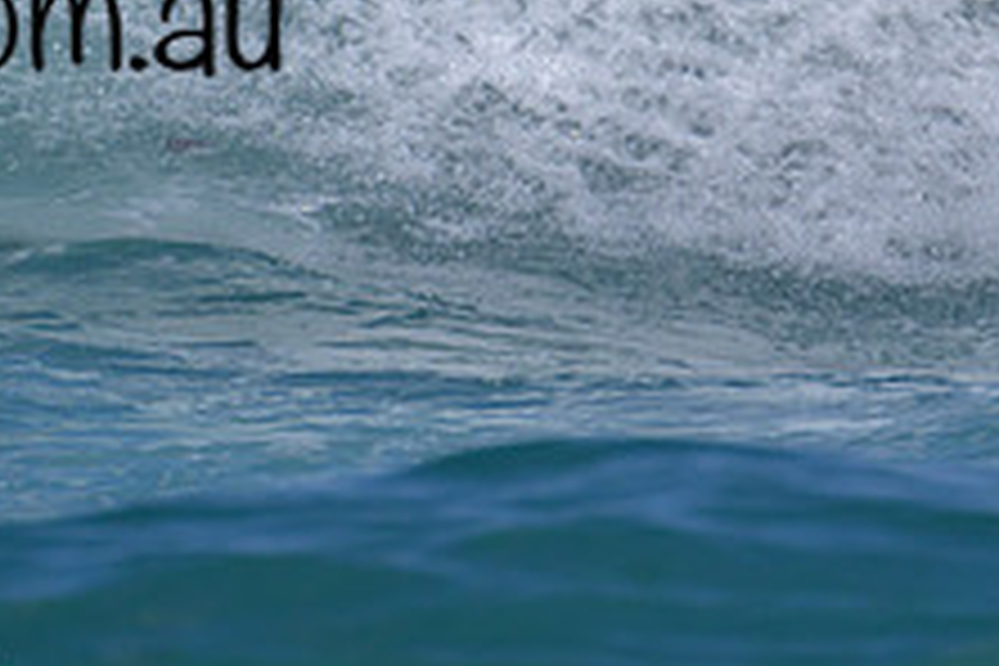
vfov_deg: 0.5
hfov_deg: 0.7
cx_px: 246
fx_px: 78193
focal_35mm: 2818
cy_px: -251
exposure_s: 1/2000
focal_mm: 800
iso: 640
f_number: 11
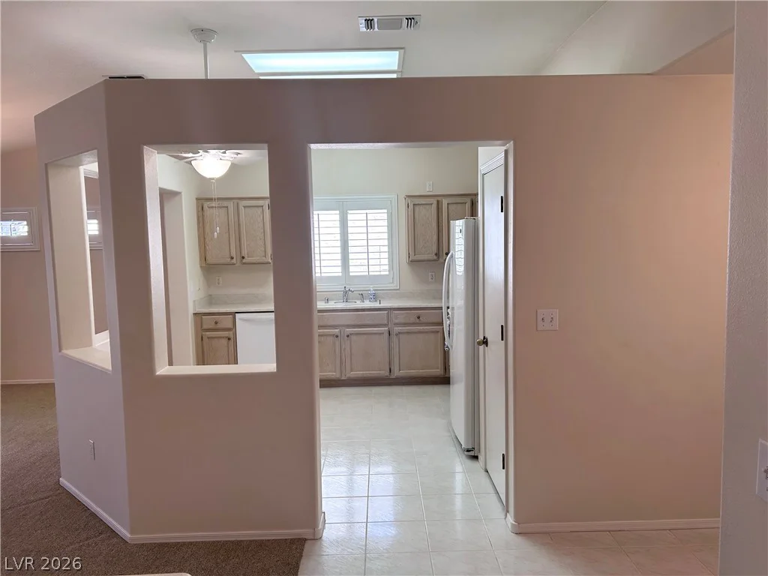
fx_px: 577
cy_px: 288
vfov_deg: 53.1
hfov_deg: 67.3
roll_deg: +1.3
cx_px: 384
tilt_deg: -4.8
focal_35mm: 26
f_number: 1.5
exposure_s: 1/120
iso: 80
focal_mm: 5.7
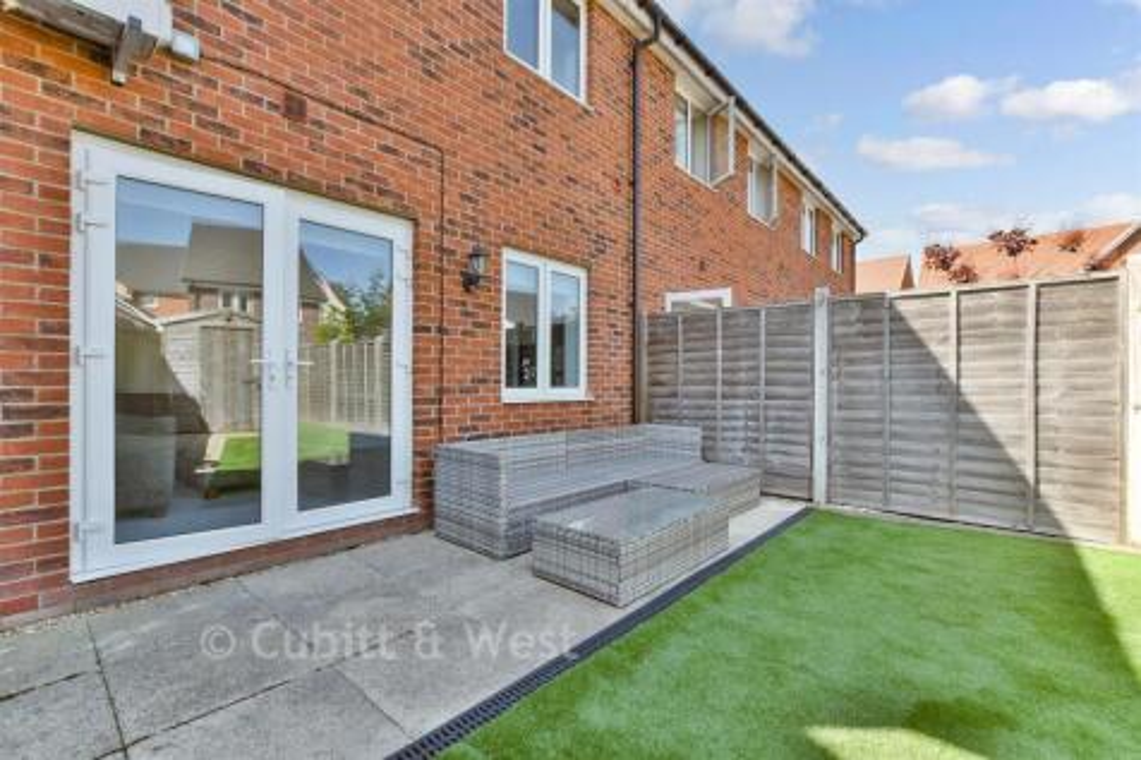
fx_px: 475
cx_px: 570
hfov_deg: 100.4
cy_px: 380
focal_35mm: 15
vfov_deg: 77.3
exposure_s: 1/50
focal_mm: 10
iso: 160
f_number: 8
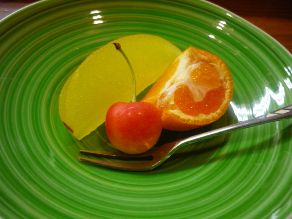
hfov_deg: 55.4
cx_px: 146
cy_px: 110
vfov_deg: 42.9
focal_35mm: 33
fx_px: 278
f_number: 2.8
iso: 400
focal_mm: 5.5
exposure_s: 1/30
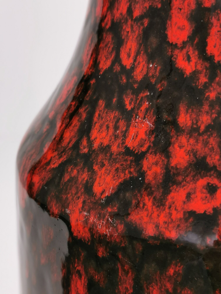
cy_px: 147
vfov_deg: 29.0
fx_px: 570
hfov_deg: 21.9
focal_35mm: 67
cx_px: 110
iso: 125
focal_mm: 5.58
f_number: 1.8
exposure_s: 1/50
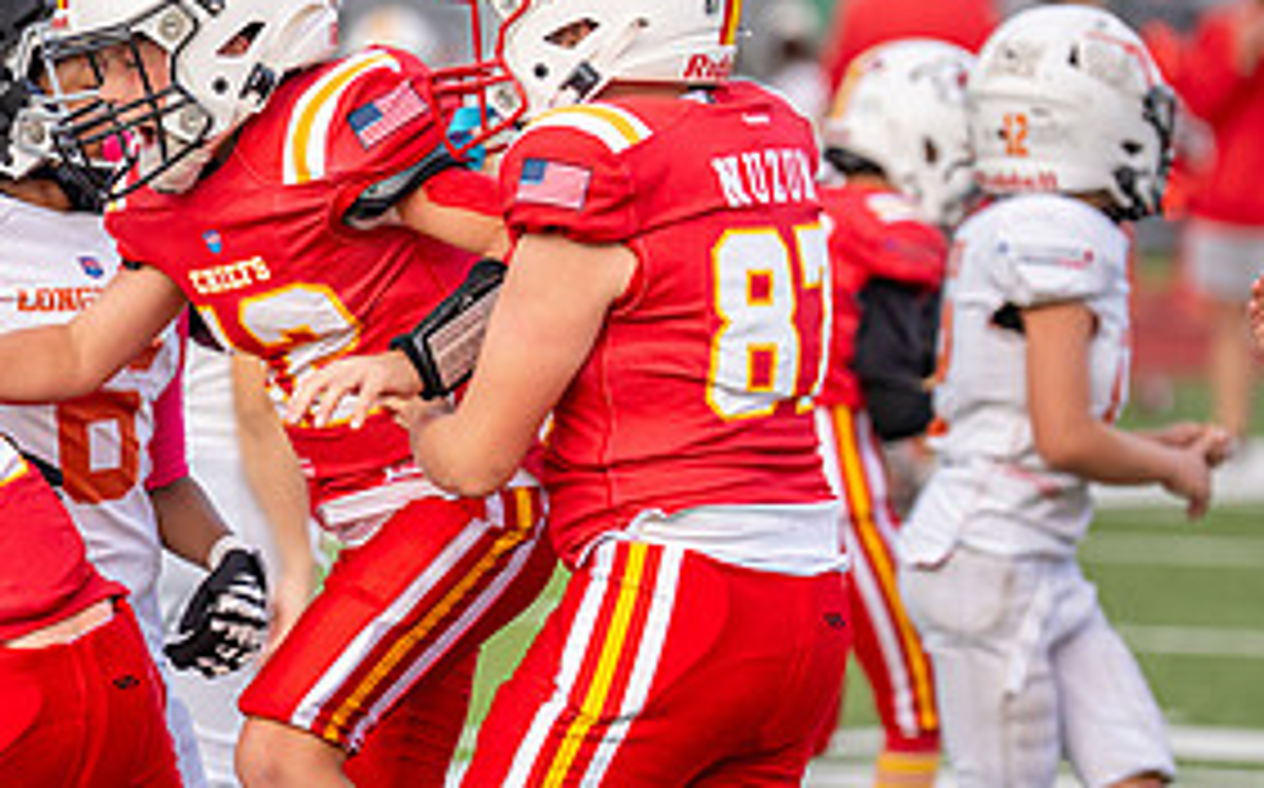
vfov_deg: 3.7
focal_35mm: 353
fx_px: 12148
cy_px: 539
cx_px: 293
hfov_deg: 6.0
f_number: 2.8
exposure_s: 1/2500
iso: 400
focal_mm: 152
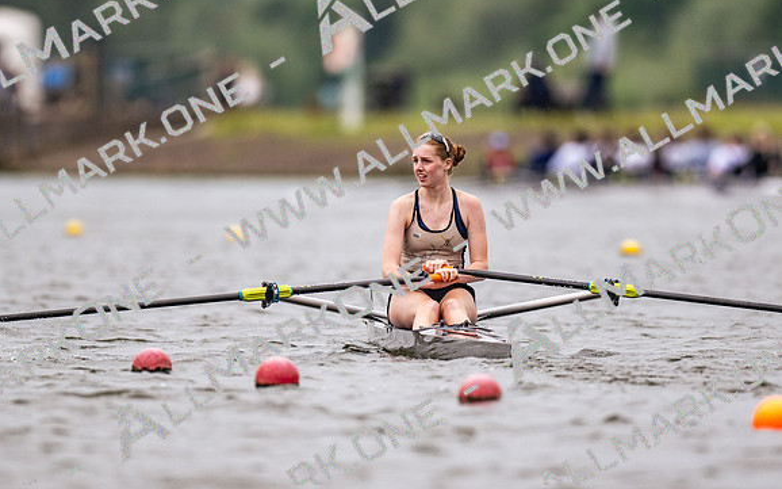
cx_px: 391
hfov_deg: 2.3
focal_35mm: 920
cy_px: 253
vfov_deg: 1.4
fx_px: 19603
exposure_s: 1/2500
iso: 640
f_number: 4
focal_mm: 600
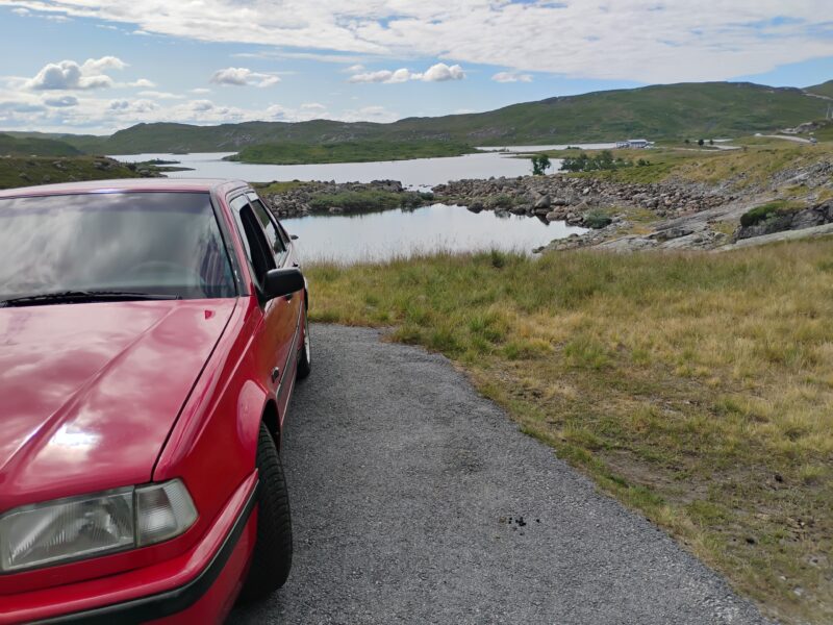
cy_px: 312
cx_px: 416
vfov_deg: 49.7
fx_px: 674
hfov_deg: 63.4
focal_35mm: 28
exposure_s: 1/1421
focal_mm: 4.26
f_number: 1.8
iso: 100
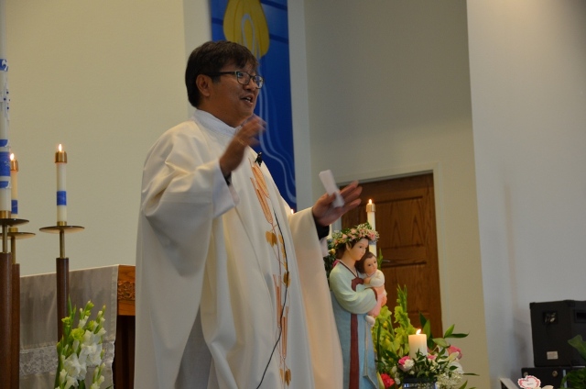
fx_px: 1511
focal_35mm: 93
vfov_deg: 14.6
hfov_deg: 22.0
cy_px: 194
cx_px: 293
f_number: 4.8
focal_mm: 62
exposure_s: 1/40
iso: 800
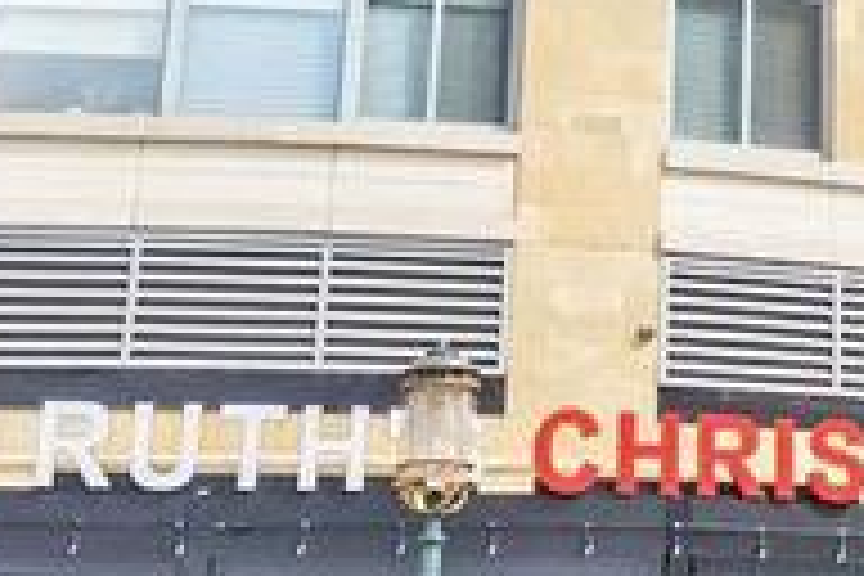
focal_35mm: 120
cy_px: -1107
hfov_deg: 15.5
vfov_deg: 9.3
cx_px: 1377
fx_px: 2880
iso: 800
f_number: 9
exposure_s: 1/1000
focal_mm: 16
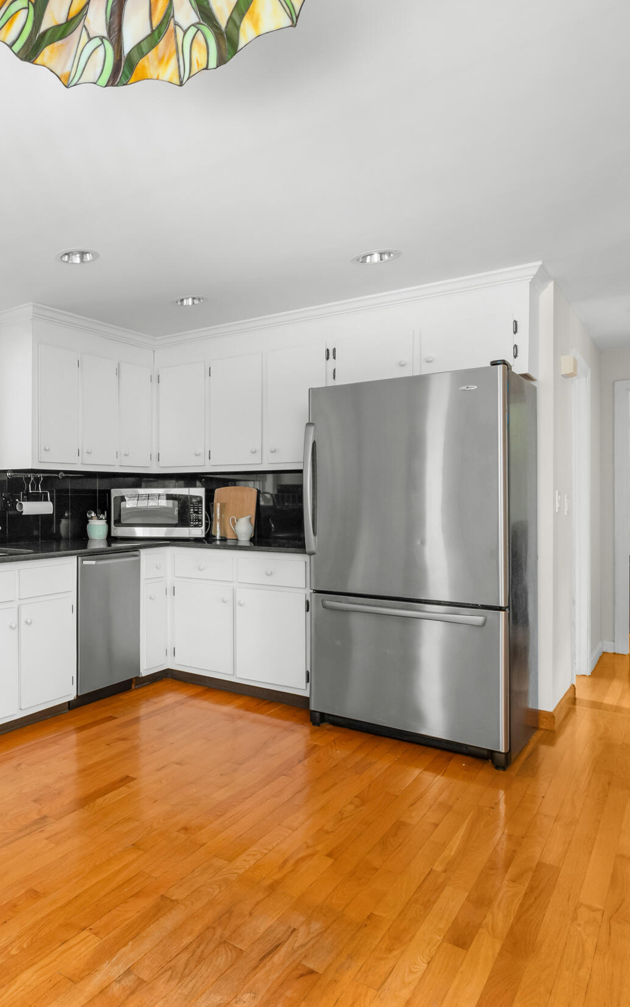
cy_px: 503
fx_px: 653
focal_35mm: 24
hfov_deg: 43.5
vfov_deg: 75.3
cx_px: -12
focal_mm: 15.5
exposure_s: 1
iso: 640
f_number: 8
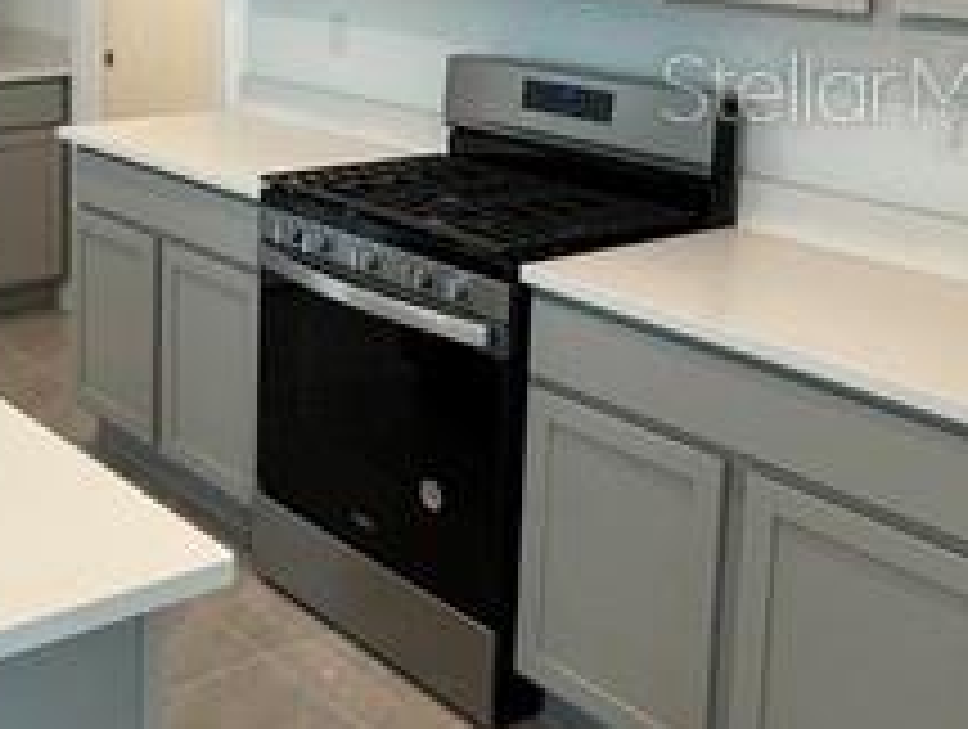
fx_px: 1457
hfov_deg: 35.5
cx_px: 185
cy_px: 86
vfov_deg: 27.2
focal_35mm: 52
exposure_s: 1/60
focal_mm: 3.99
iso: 100
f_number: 1.8
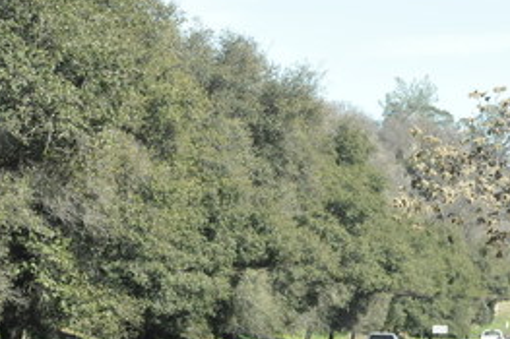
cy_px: 281
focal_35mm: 242
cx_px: 458
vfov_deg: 5.7
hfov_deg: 8.5
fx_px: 3425
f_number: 14
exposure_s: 1/800
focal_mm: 85
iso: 3200
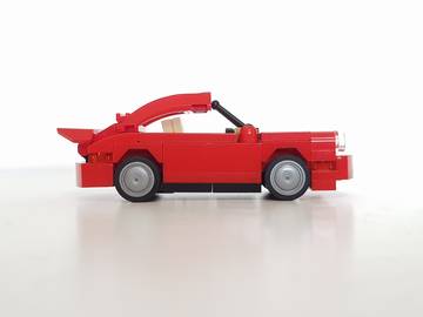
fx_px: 318
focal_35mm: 26
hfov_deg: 67.3
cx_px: 212
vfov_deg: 53.1
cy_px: 158
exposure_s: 1/50
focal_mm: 4.3
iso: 100
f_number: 1.7
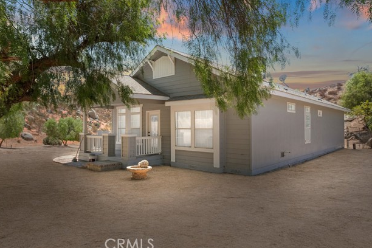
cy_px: 123
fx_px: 238
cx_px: 178
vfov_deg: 55.1
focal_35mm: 23
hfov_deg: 76.1
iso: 1250
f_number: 8
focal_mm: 14.5
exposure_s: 1/750
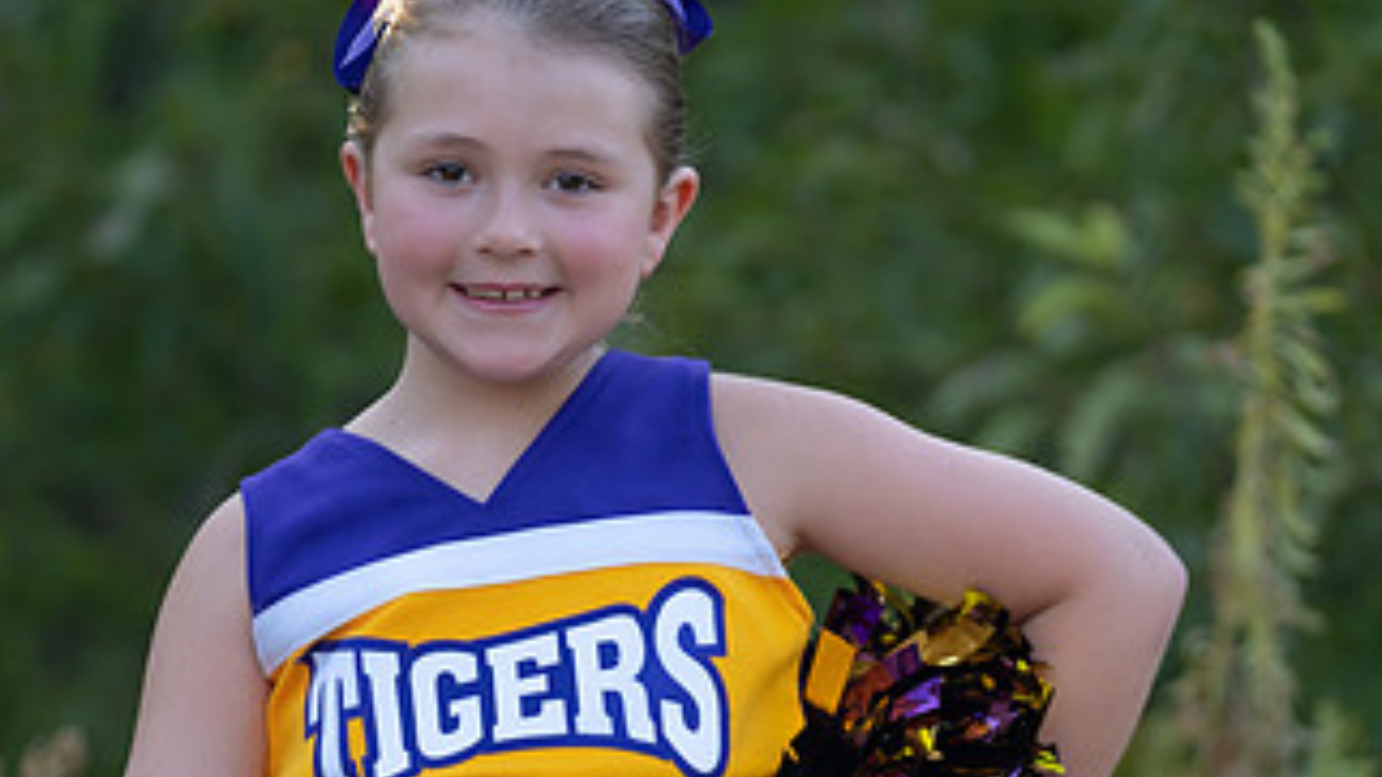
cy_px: 656
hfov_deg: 6.9
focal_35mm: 312
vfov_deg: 3.9
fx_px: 11431
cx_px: 532
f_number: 2.8
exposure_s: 1/320
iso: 160
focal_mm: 144
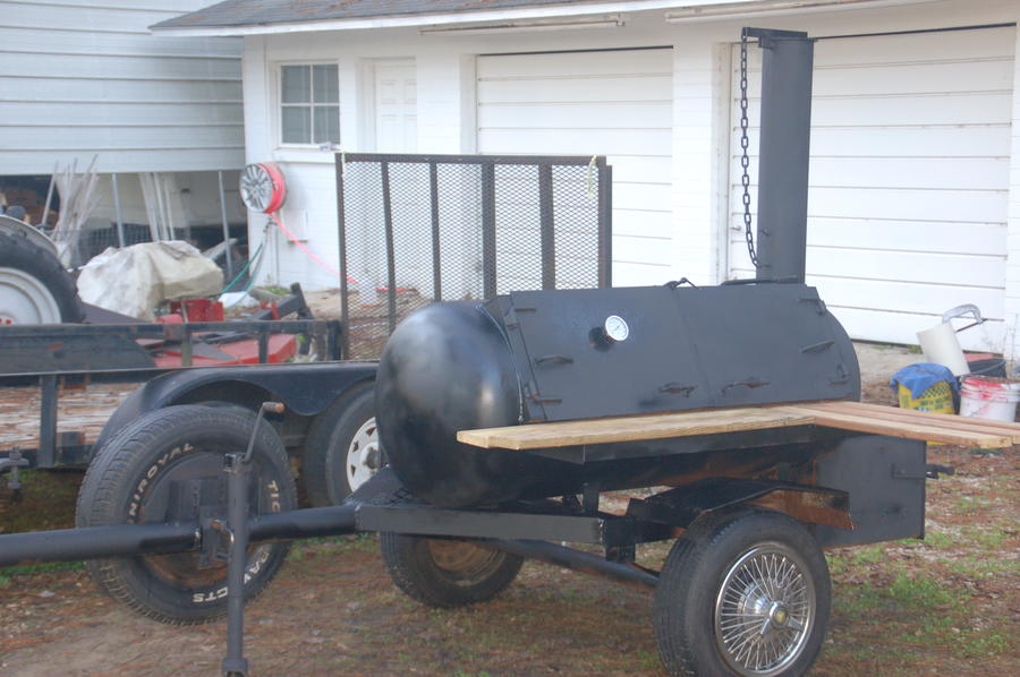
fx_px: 1783
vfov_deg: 21.5
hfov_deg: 31.9
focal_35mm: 63
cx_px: 510
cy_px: 338
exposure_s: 1/60
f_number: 4.8
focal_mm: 42
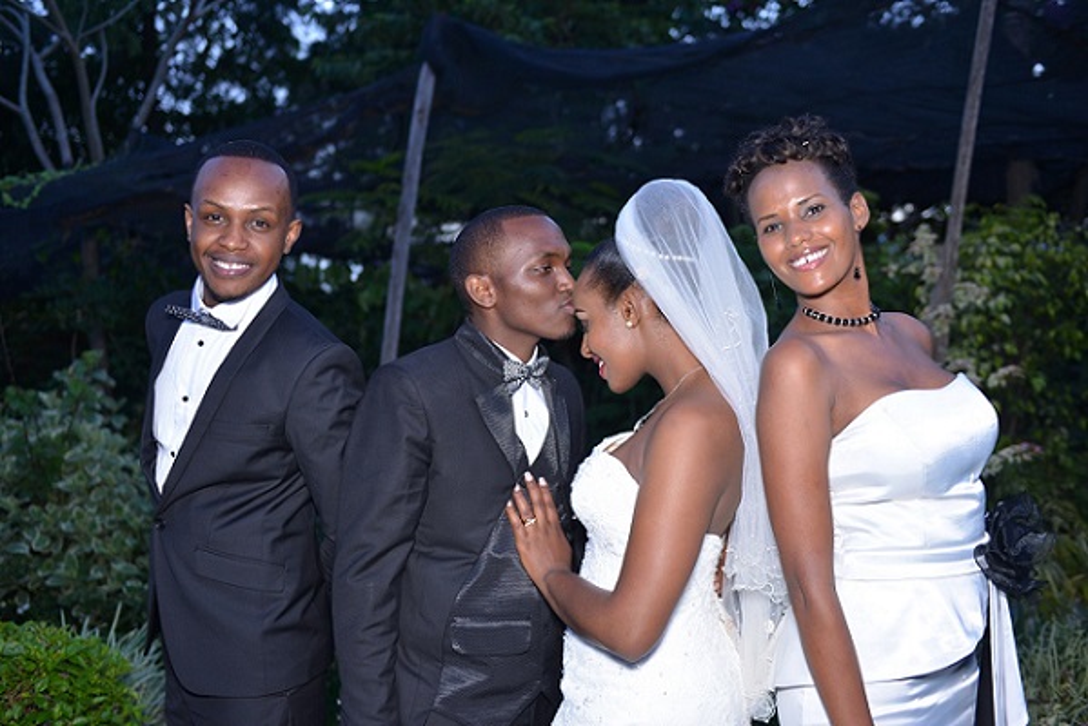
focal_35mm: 38
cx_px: 544
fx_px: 1149
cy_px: 363
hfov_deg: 50.7
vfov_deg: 35.1
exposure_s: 1/60
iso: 400
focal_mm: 38
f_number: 2.8
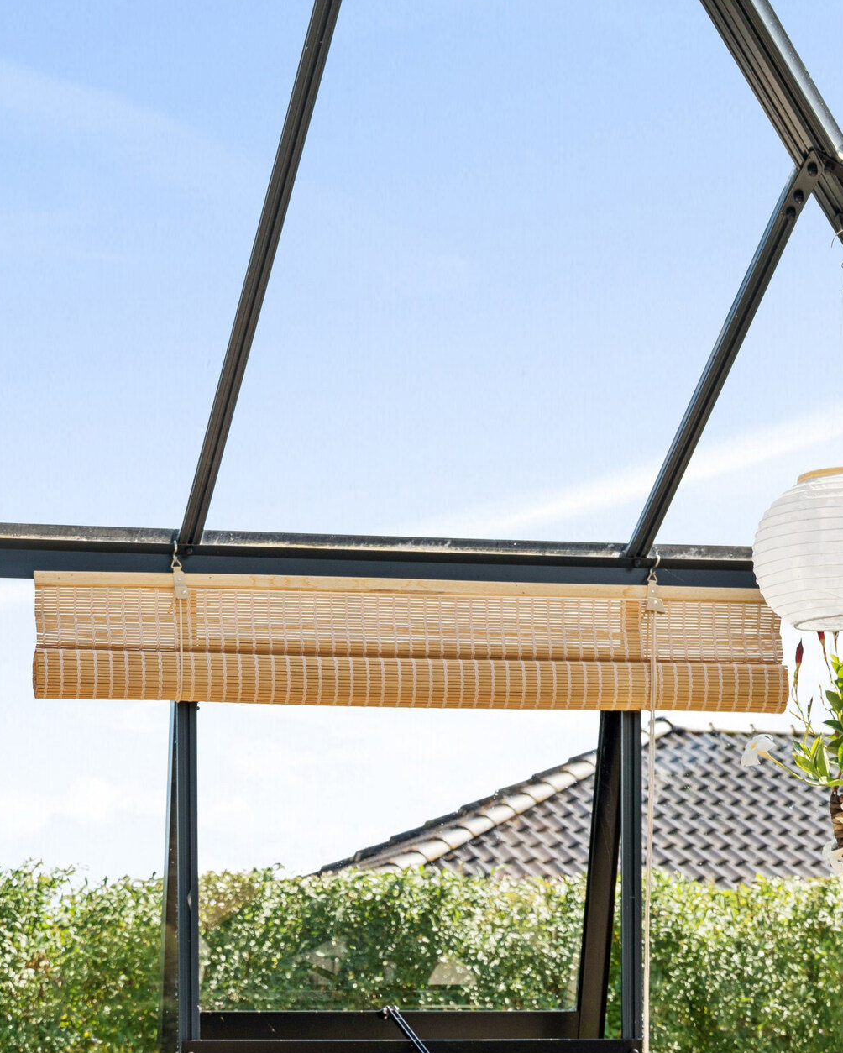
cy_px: 1248
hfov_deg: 15.2
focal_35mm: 101
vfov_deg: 18.1
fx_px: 3148
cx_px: 241
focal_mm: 45
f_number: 7.1
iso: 160
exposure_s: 1/320
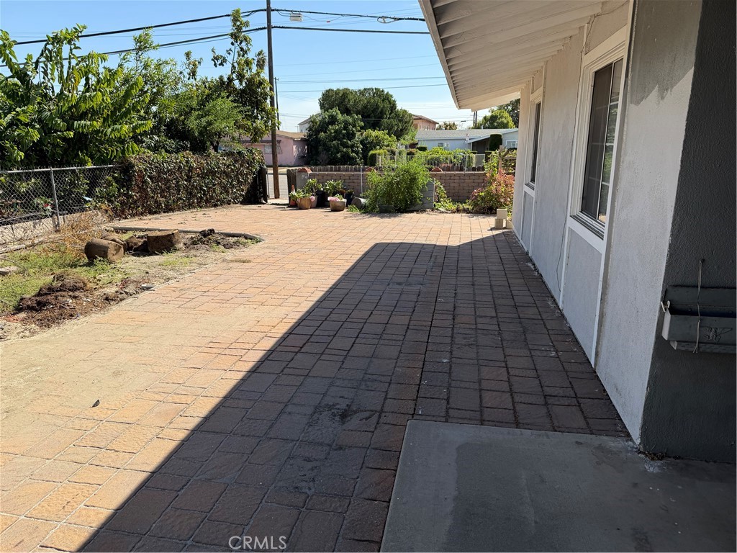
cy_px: 276
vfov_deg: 56.8
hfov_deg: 71.6
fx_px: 511
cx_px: 368
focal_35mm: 24
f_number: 1.78
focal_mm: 6.76
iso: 80
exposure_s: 1/3279
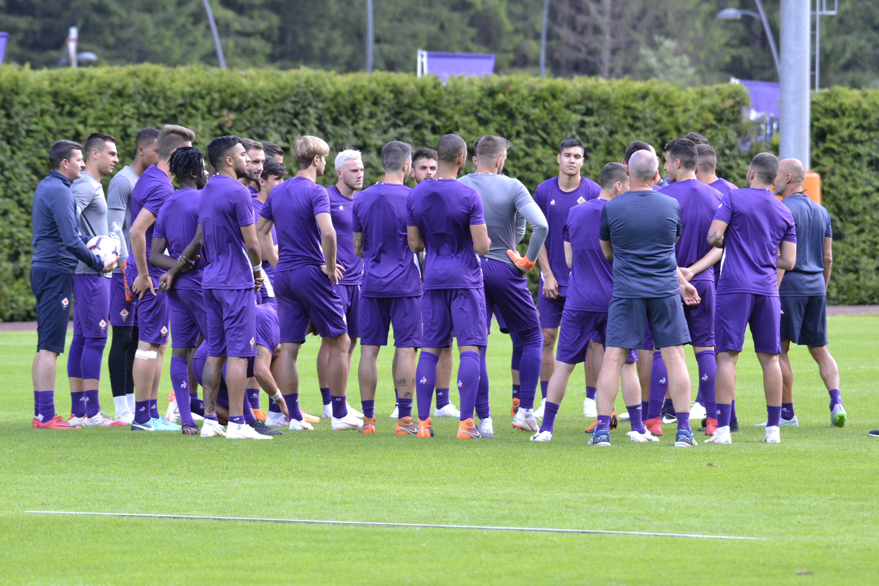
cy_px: 293
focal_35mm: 330
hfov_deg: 6.2
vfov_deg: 4.2
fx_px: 8057
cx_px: 440
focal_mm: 220
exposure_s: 1/125
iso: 450
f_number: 5.6
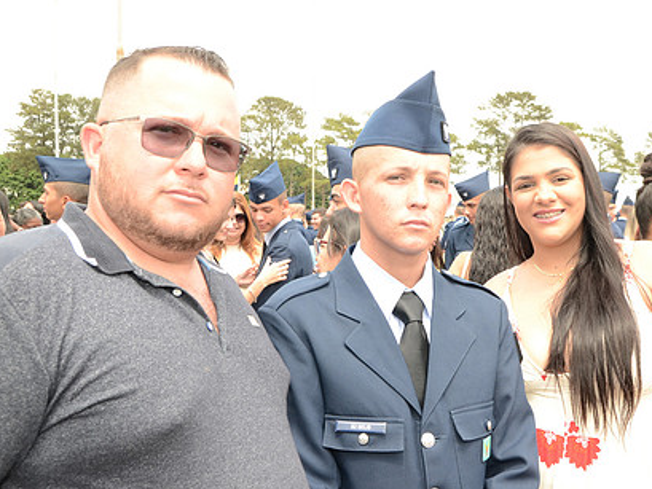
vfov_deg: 40.9
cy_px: 287
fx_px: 653
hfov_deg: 52.6
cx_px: 395
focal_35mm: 35
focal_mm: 17
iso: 320
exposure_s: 1/250
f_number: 6.3
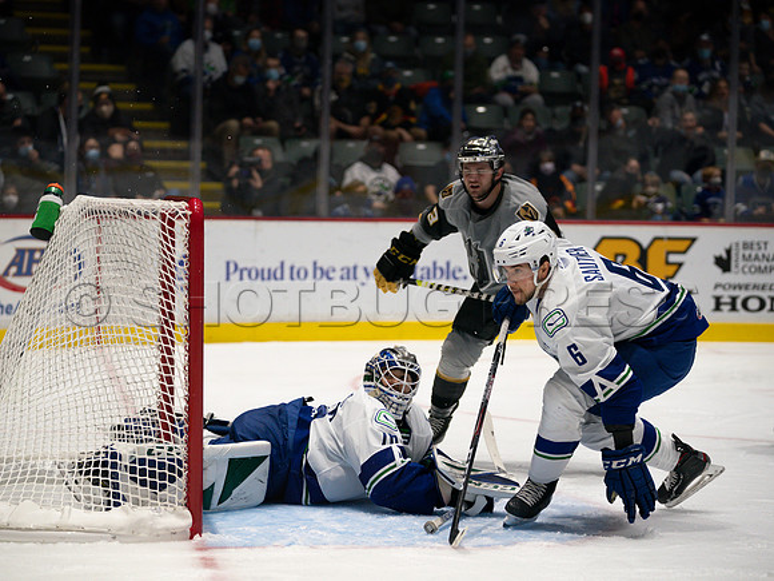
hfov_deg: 16.7
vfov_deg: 12.6
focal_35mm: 118
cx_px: 387
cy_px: 290
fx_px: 2638
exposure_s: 1/1250
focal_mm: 104
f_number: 2.8
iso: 2000
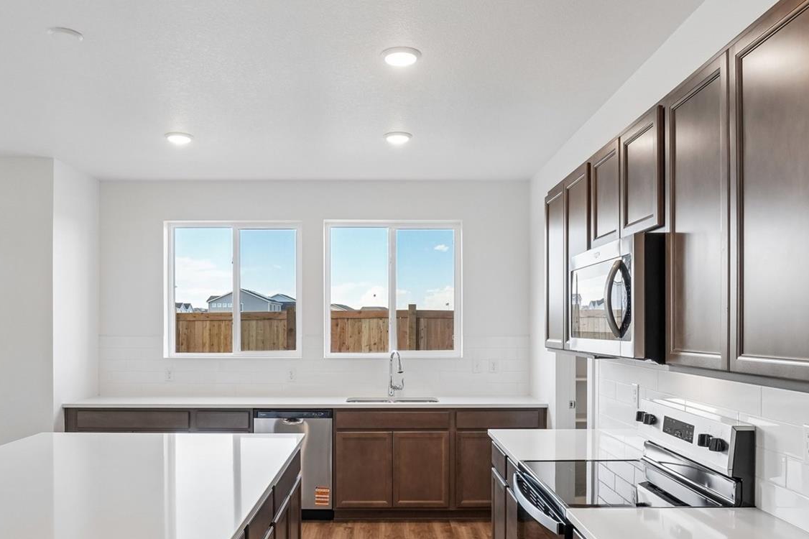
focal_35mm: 28
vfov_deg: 46.4
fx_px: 622
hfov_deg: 66.0
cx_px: 394
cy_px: 337
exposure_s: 1/60
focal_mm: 13
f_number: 8
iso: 400
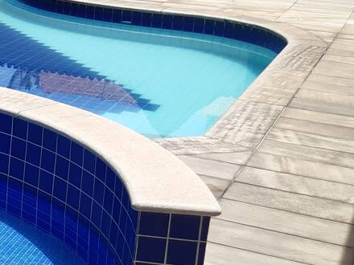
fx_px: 869
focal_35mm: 85
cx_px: -180
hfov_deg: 19.9
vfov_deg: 17.4
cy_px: 120
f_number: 1.7
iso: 40
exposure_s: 1/2079
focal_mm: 3.92
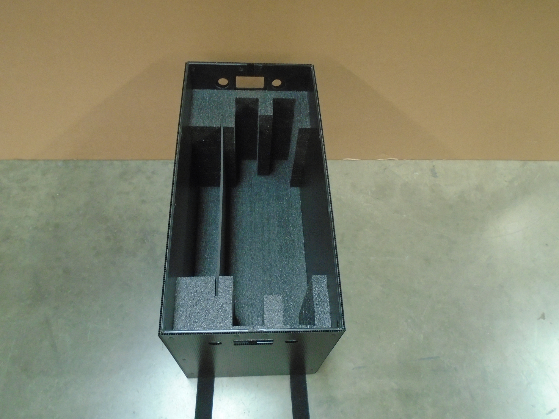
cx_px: 280
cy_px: 210
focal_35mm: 26
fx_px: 420
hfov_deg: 67.3
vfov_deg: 53.1
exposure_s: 1/15
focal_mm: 4.6
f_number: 3.2
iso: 400
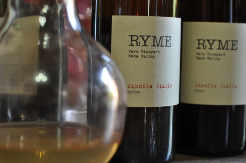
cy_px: 82
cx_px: 123
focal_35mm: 75
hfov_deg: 27.0
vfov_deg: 18.1
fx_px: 512
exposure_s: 1/40
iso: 800
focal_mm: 50
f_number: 3.2
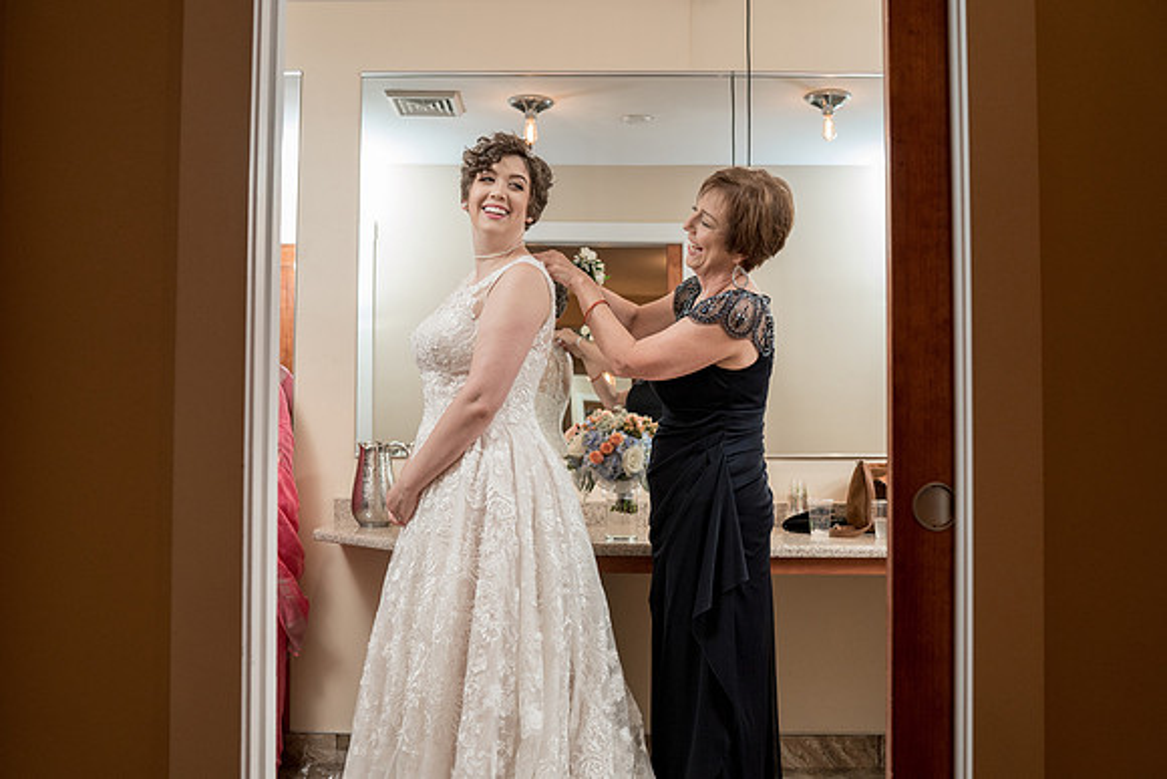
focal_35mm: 36
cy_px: 390
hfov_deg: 52.7
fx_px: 1178
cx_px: 584
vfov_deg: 36.6
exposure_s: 1/200
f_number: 4
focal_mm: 35
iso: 1600
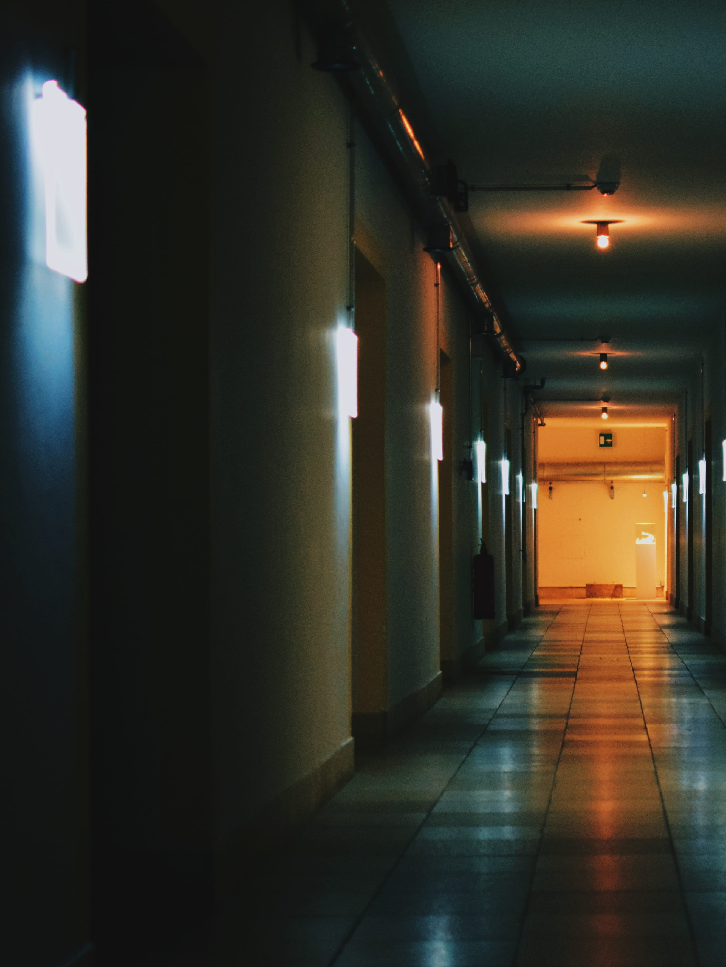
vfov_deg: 22.8
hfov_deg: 17.0
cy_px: 523
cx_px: 611
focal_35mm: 86
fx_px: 2400
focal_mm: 35
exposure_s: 1/80
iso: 2500
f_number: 1.8
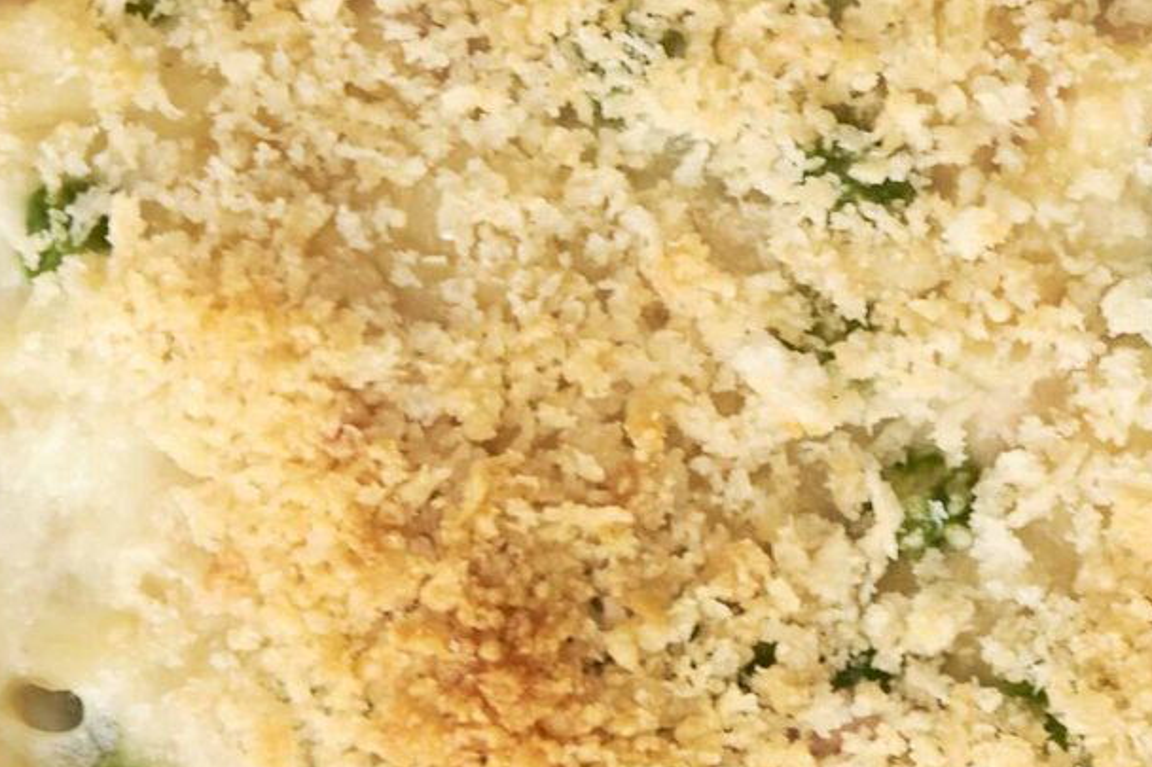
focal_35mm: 278
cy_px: 584
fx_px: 8893
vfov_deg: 4.9
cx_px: 1071
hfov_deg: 7.4
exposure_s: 1/100
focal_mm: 44
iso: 100
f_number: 8
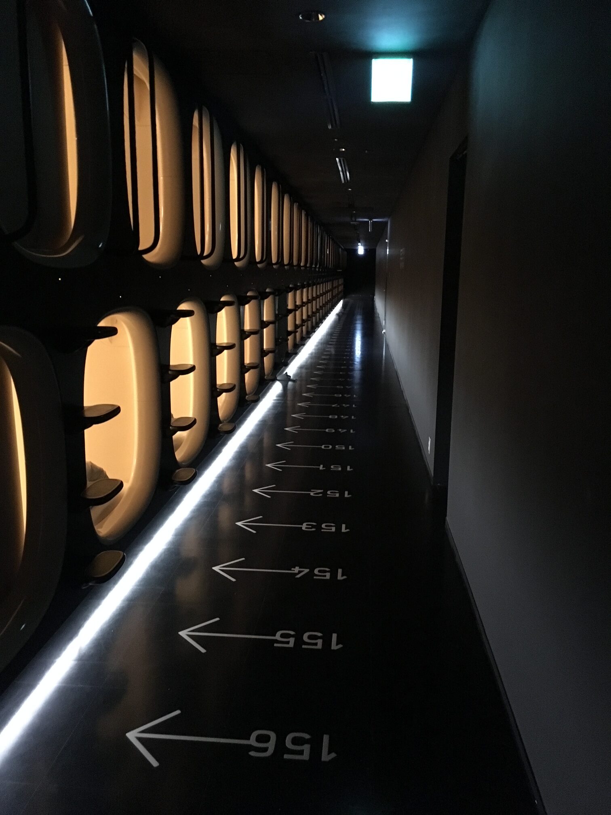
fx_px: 682
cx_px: 306
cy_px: 408
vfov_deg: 61.7
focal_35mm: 29
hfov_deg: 48.2
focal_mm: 4.15
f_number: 2.2
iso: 1000
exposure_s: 1/15
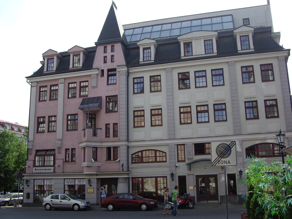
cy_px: 110
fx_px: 321
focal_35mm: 38
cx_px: 146
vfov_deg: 37.7
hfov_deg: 49.0
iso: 50
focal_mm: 7.9
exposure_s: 1/400
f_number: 2.8
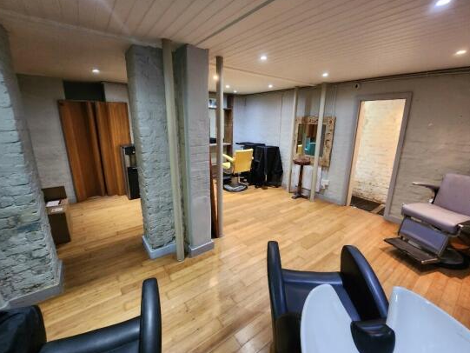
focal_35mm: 14
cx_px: 243
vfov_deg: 85.7
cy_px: 170
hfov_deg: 102.0
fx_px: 190
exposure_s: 1/33
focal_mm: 1.7
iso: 400
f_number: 2.2
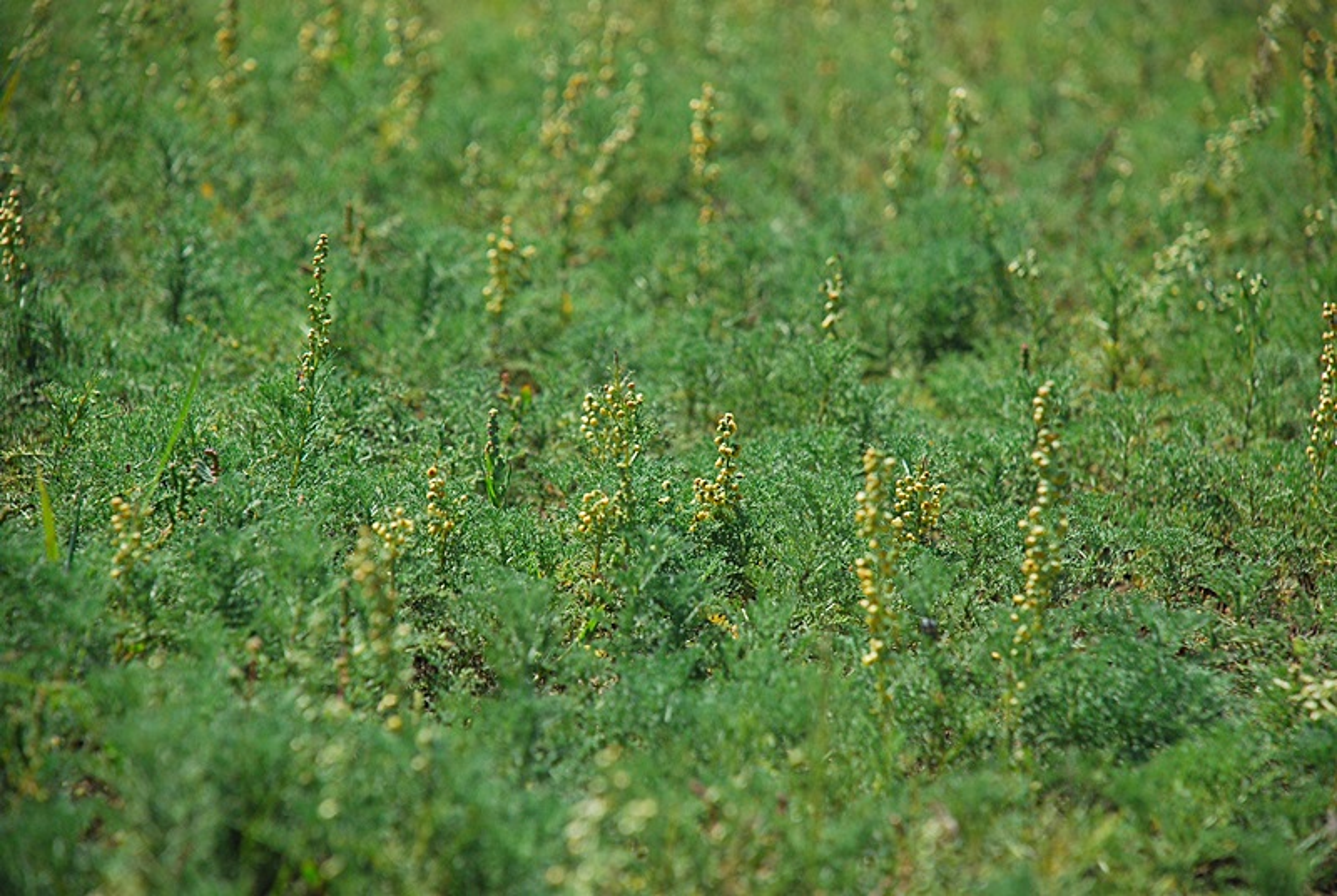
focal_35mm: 202
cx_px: 668
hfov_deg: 10.1
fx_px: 7532
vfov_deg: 6.8
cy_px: 448
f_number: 6.3
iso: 400
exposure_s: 1/1250
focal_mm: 135
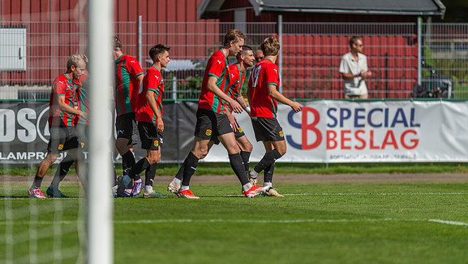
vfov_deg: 3.7
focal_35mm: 325
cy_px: 131
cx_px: 234
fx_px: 4034
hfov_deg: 6.6
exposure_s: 1/2000
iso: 100
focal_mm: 300
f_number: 3.2
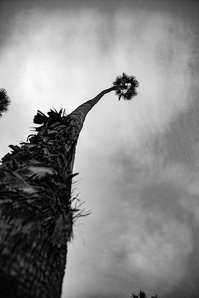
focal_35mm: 24
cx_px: 100
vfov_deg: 73.7
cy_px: 149
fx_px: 199
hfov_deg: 53.1
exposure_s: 1/1250
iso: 400
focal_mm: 24
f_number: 4
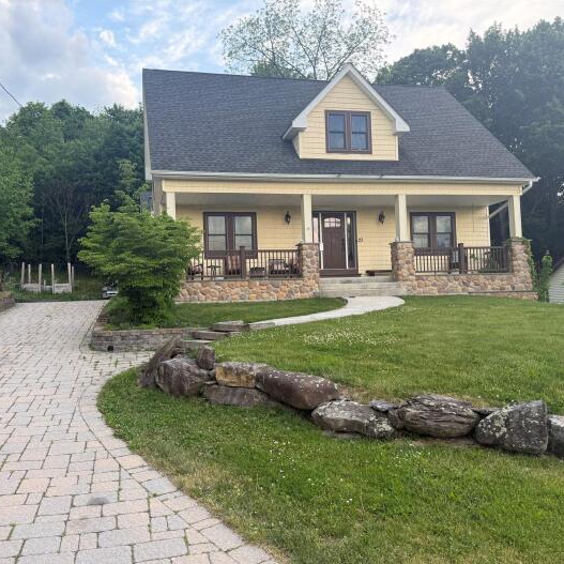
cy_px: 288
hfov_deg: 55.6
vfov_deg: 55.6
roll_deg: +1.5
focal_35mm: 29
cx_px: 258
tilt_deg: +3.1
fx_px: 535
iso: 100
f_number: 1.78
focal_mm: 6.76
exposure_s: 1/813
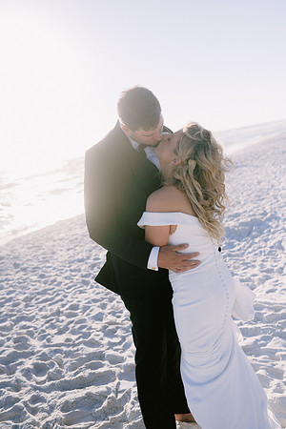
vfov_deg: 54.4
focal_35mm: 35
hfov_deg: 37.9
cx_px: 143
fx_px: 417
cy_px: 214
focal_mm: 35
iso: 200
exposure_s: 1/3200
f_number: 2.8
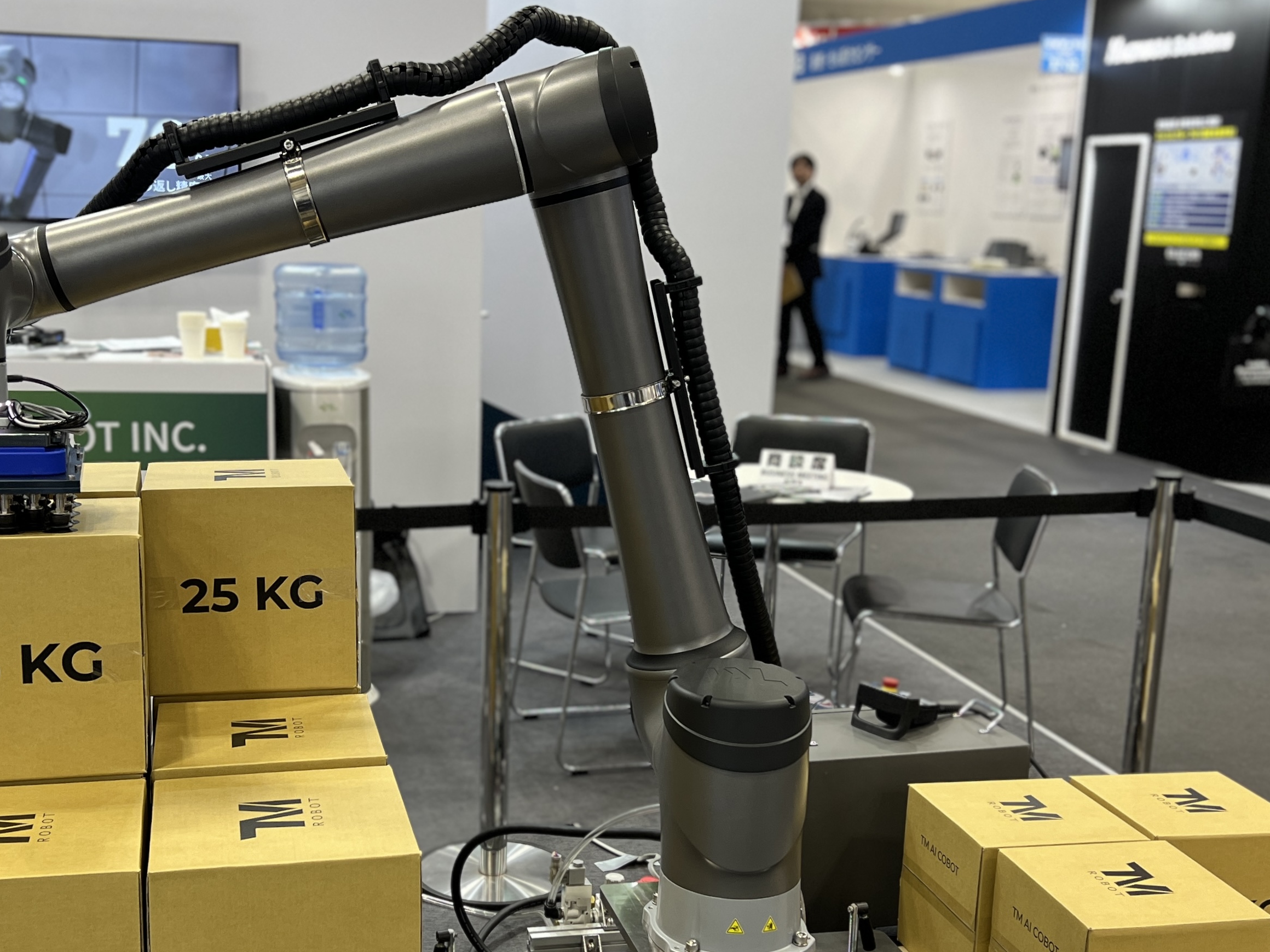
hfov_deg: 42.8
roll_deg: +0.0
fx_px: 1614
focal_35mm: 44
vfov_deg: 32.8
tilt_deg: -12.9
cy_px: 558
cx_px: 522
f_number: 1.5
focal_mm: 5.7
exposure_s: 1/120
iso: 80
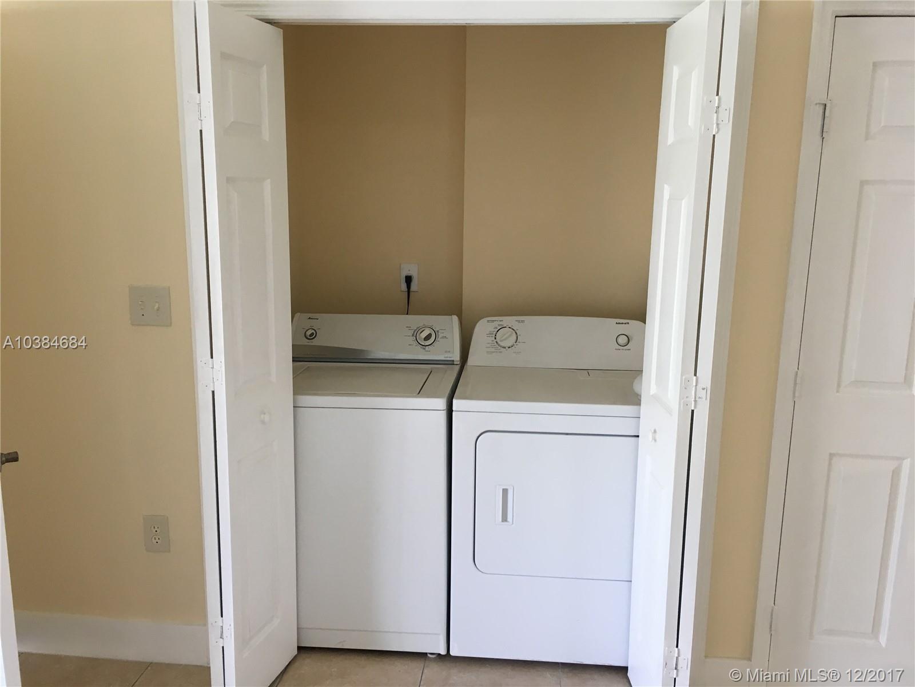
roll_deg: +1.4
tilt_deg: -10.0
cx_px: 458
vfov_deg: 48.2
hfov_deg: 61.7
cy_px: 344
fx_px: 767
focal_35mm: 29
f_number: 2.2
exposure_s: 1/30
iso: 25
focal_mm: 4.15
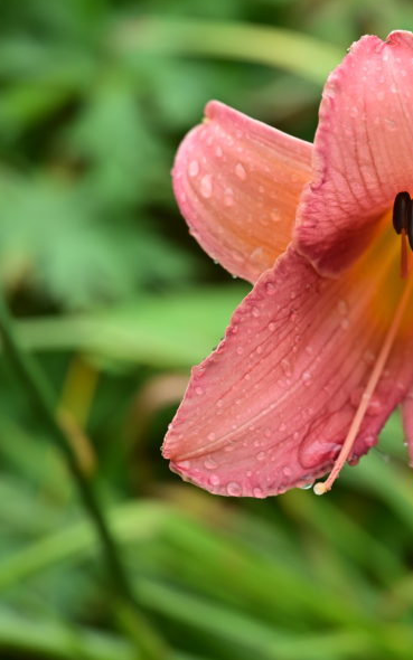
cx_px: 430
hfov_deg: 9.0
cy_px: 343
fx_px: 2610
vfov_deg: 14.4
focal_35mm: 145
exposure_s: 1/640
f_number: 5.6
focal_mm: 70
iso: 400
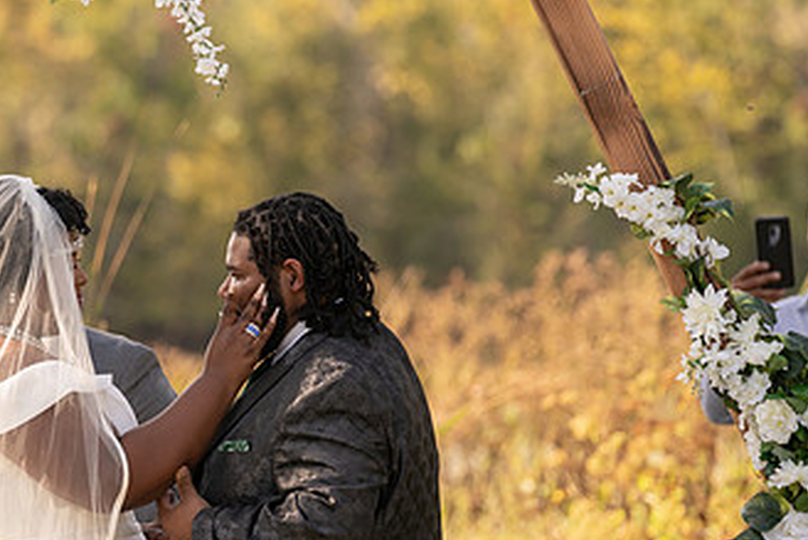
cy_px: 378
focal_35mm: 315
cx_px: 177
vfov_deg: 4.4
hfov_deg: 6.5
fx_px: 7073
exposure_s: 1/500
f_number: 4
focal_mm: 178
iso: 100
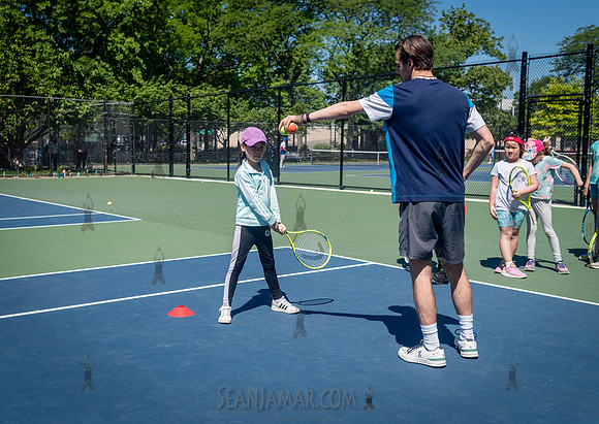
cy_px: 198
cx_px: 258
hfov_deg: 48.4
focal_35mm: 39
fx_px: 664
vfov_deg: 35.5
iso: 200
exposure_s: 1/2500
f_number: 4
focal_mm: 35
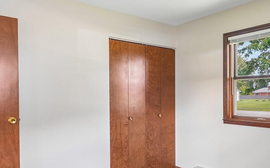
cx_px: 175
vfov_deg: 38.2
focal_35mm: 33
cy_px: 99
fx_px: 243
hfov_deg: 57.2
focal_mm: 16.5
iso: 400
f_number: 8
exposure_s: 1/20
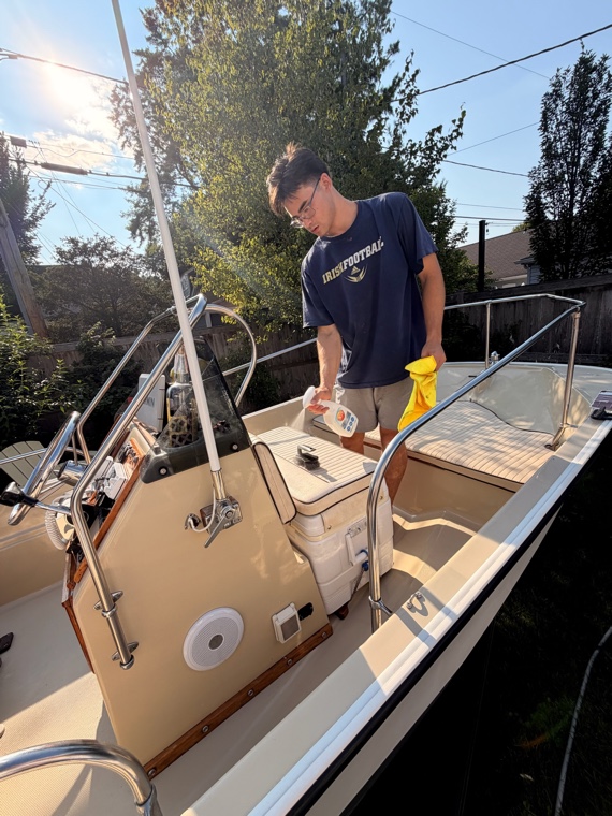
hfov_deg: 85.7
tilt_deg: -16.6
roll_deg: +7.1
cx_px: 306
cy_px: 408
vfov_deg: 102.1
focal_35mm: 14
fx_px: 330
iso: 32
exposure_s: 1/770
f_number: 2.2
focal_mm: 2.22
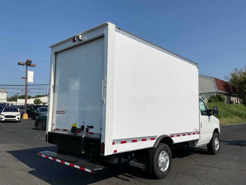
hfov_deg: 61.7
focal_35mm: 29
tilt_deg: +6.7
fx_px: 206
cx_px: 123
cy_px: 92
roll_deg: +0.8
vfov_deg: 48.2
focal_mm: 3
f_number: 1.8
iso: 16
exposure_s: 1/5814
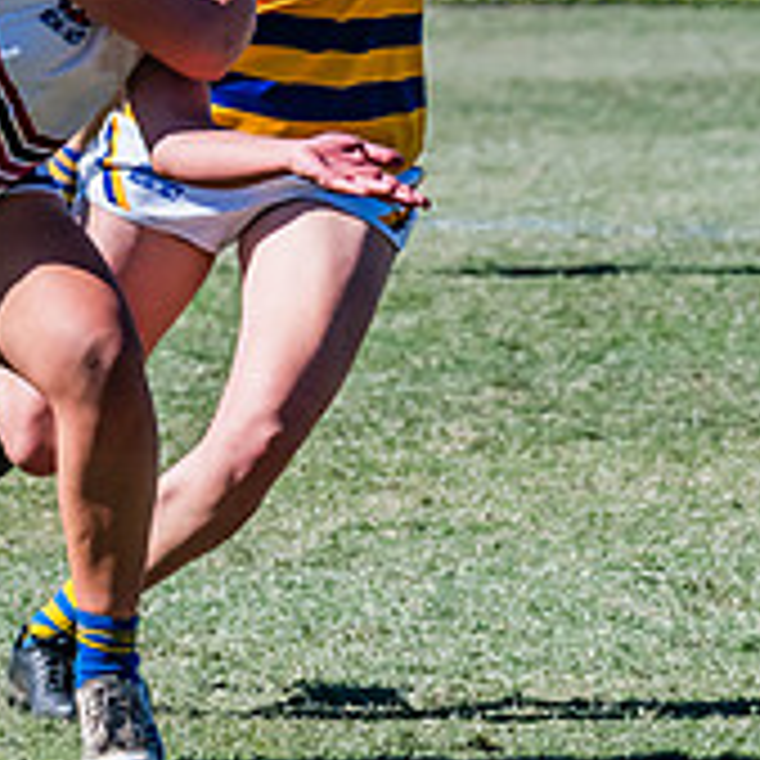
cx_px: -19
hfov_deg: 1.8
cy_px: 117
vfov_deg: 1.8
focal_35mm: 971
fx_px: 24119
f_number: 10
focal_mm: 220
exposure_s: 1/1600
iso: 800
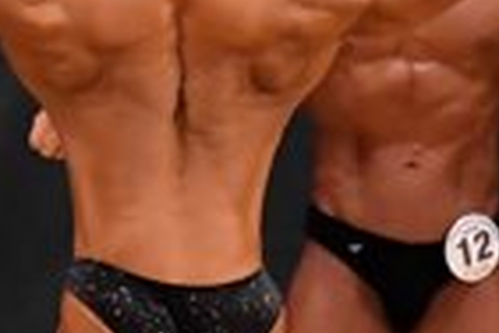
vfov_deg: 1.2
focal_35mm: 1191
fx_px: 16507
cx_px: -564
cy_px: 252
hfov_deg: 1.7
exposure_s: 1/400
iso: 5000
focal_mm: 145
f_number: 5.6
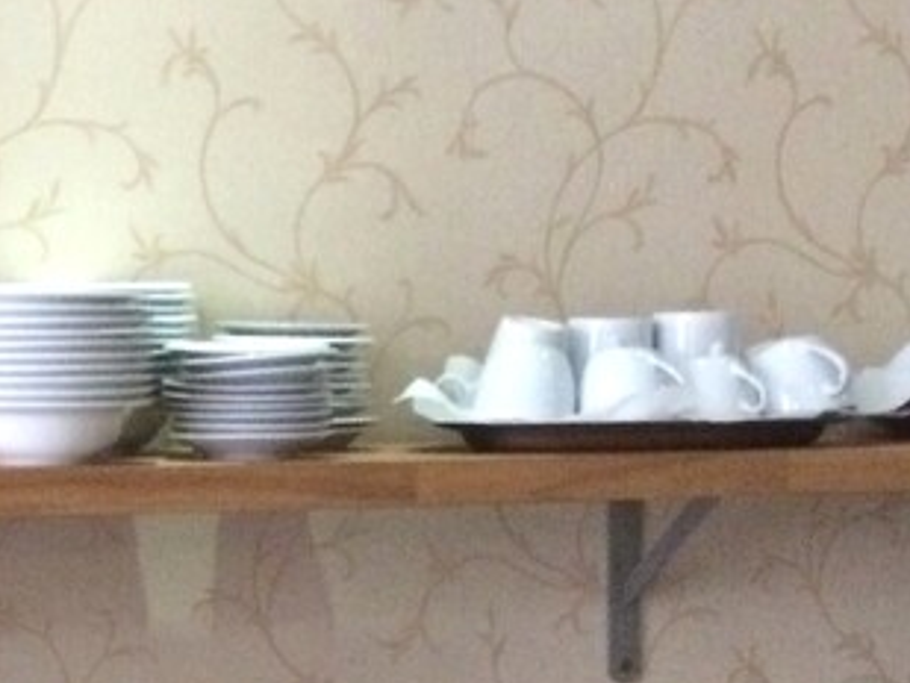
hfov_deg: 20.1
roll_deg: +0.6
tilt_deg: -11.1
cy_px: 818
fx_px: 2525
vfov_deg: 14.9
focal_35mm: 96
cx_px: 112
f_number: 2.2
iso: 500
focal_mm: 4.15
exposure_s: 1/17
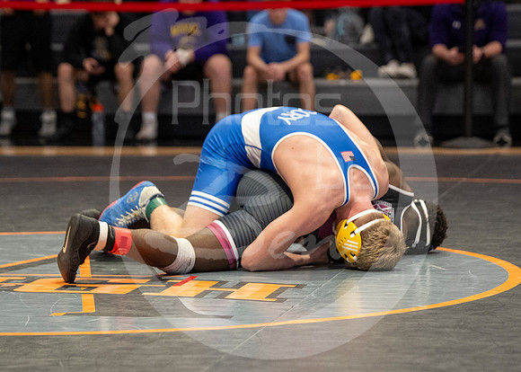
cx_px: 248
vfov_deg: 9.0
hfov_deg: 12.7
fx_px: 2349
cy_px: 287
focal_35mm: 159
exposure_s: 1/1000
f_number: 2.8
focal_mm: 86
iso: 3200
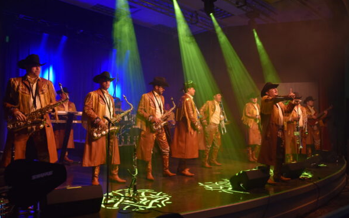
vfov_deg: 40.6
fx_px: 295
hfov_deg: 61.3
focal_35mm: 31
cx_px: 174
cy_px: 115
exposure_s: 1/40
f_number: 4
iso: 1600
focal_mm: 30
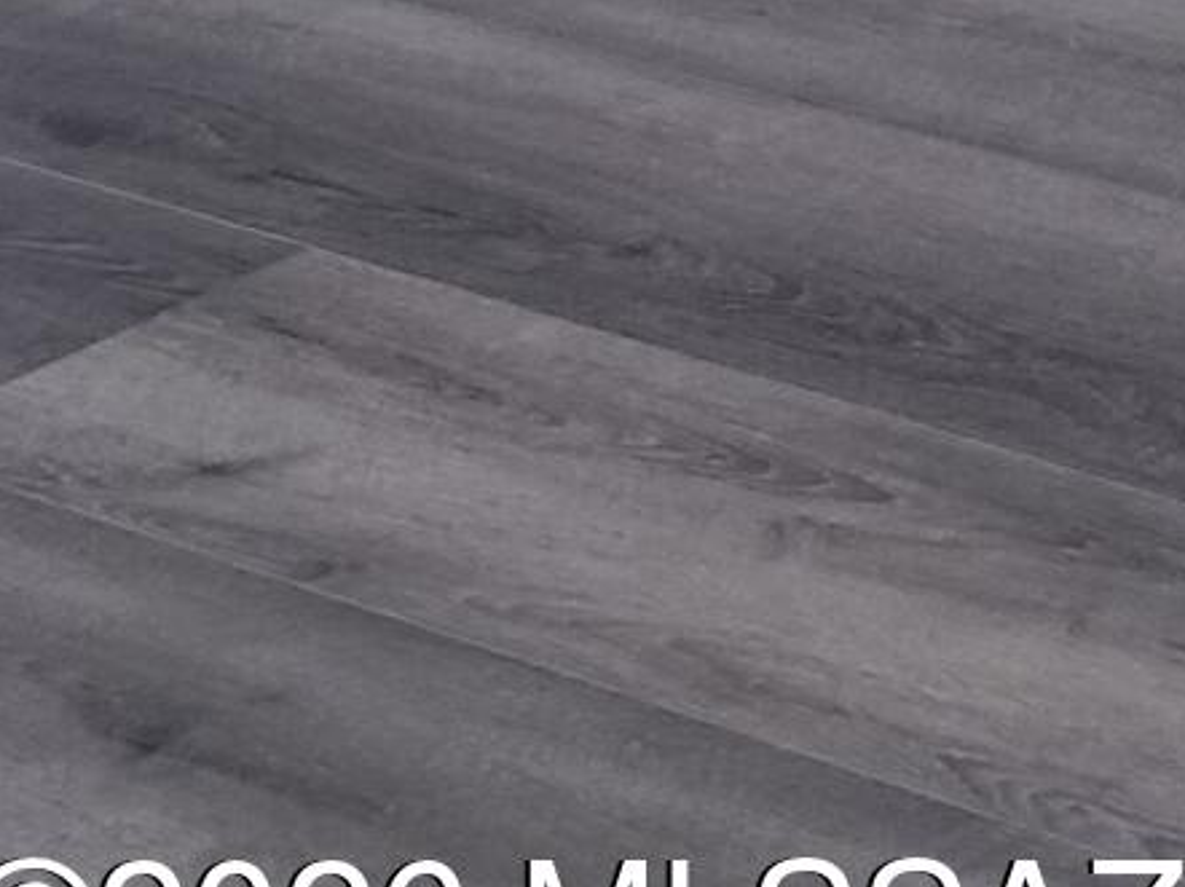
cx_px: 3976
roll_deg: +0.1
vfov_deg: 7.8
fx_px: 5577
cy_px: -1814
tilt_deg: -6.2
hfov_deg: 8.9
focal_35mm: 163
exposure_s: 1/120
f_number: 1.78
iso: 80
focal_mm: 6.86
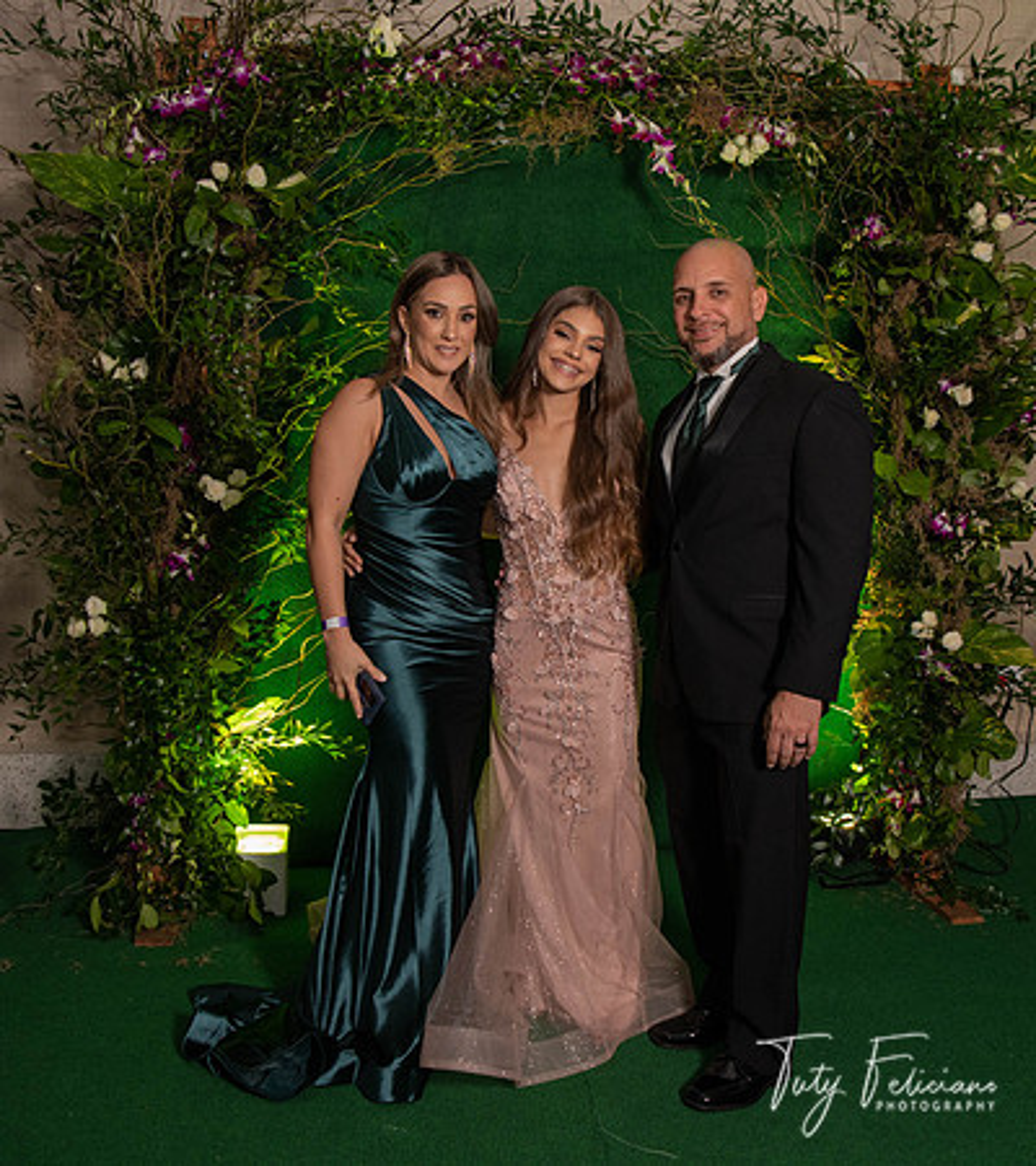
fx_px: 1401
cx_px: 561
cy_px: 588
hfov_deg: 40.6
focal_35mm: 39
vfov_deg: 45.2
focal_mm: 28
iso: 800
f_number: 5
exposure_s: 1/60
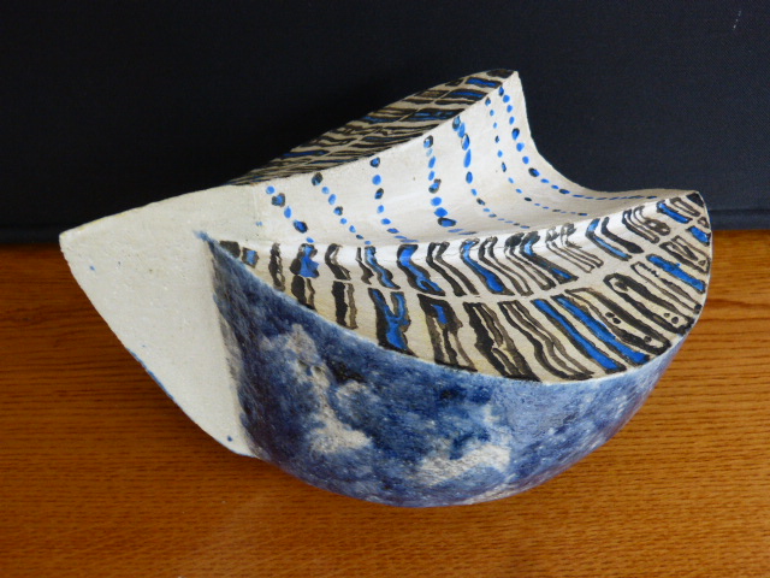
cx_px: 385
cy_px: 289
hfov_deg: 49.0
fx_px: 845
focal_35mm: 38
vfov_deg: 37.7
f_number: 3.1
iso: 400
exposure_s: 1/20
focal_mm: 6.8
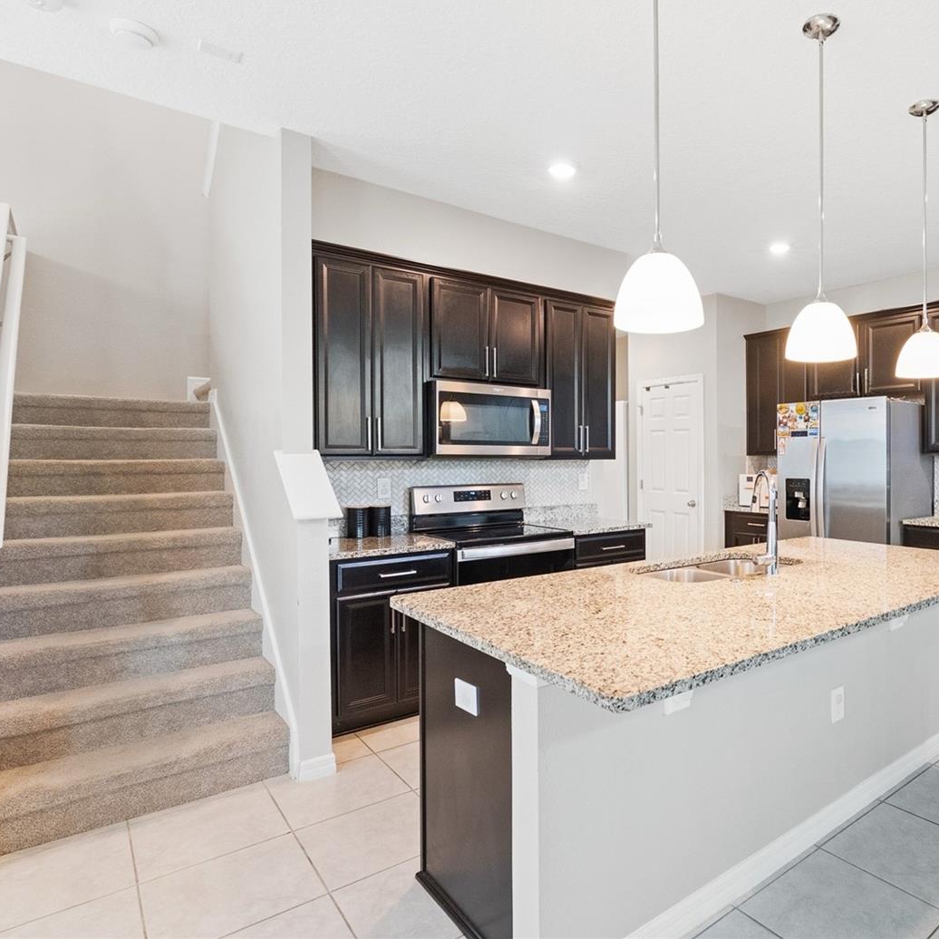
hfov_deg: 69.5
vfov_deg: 72.1
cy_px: 456
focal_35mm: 21
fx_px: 644
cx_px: 645
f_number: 9
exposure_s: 1/15
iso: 12800
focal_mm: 16
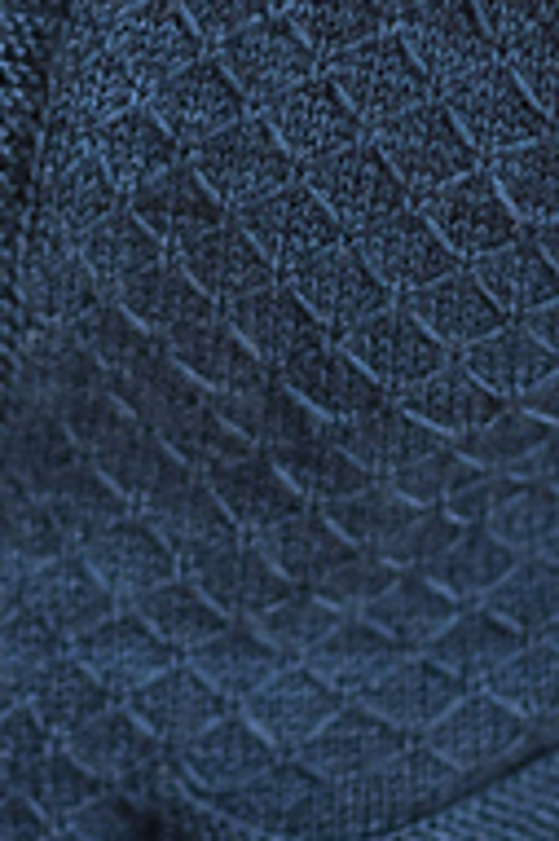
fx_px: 6650
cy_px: 264
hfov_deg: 4.8
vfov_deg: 7.2
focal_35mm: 285
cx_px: 77
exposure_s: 1/320
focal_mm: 85
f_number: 1.8
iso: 800
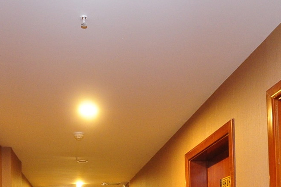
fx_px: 364
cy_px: 231
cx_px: 137
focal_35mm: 47
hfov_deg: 42.2
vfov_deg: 25.5
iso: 1250
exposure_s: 1/15
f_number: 2.8
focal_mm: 11.5
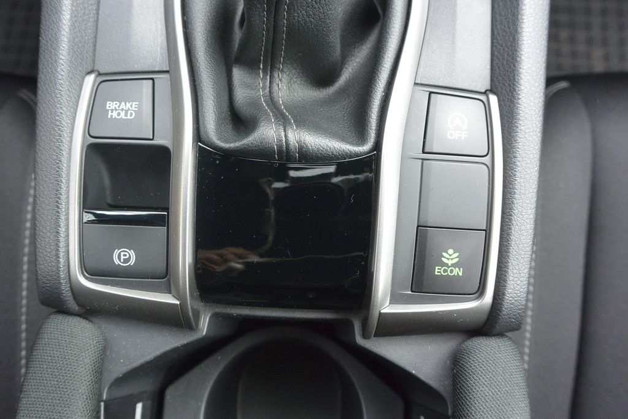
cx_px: 314
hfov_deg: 63.7
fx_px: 506
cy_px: 210
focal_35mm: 29
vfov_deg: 45.0
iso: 280
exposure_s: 1/125
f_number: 3.5
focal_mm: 11
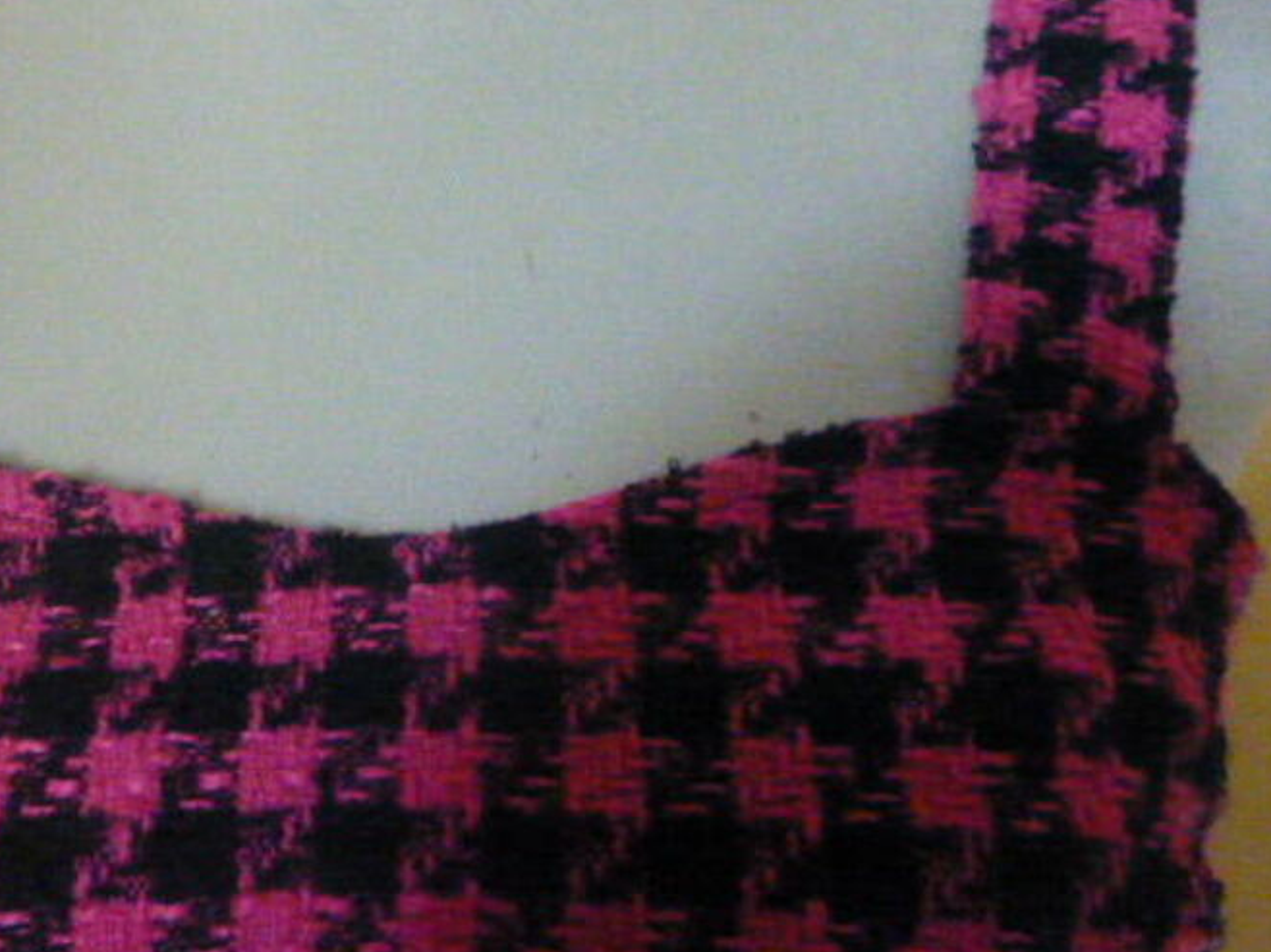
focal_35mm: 38
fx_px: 1395
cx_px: 392
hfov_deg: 47.9
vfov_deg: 37.7
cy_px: 460
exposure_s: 1/50
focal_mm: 4.3
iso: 3200
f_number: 3.3
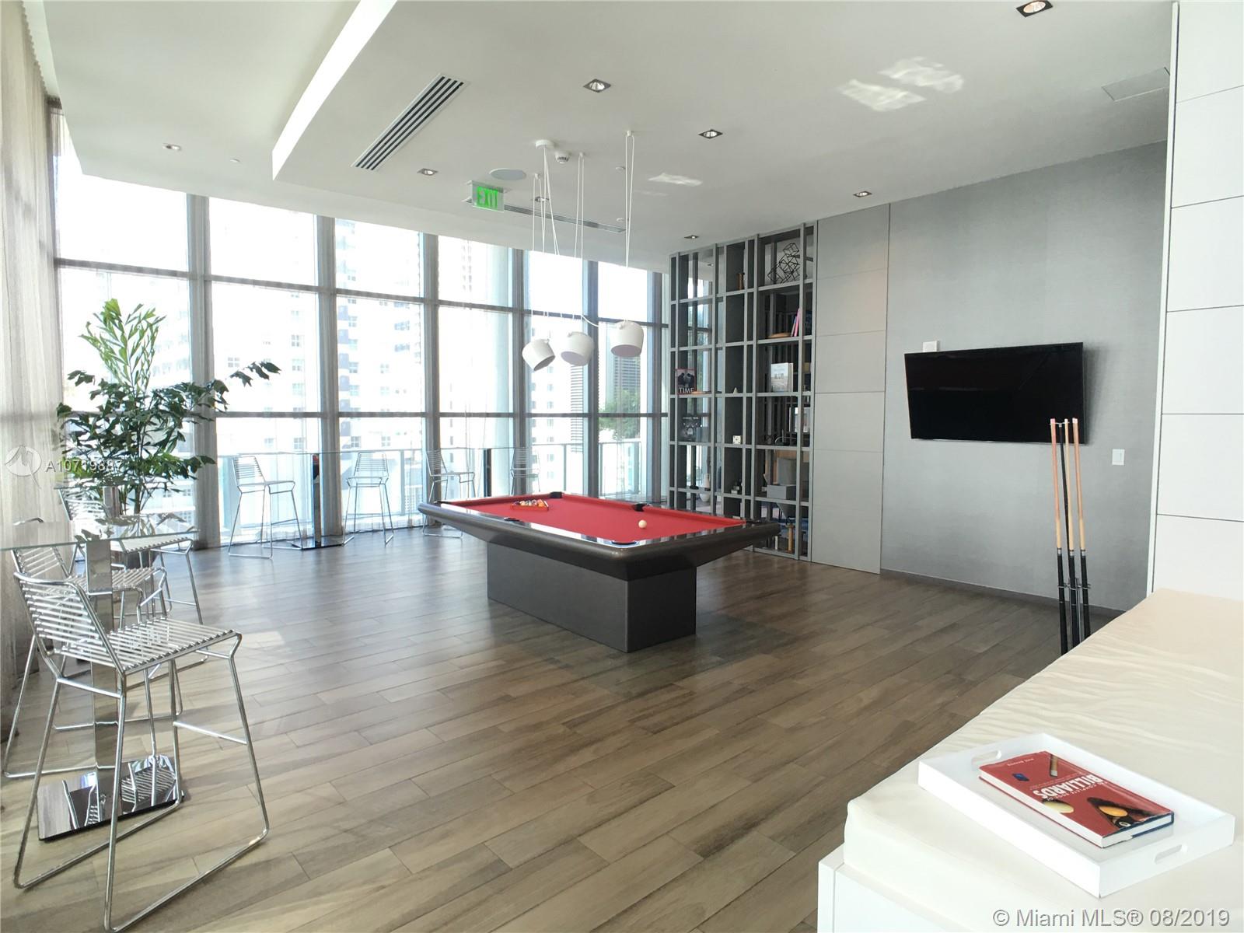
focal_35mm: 29
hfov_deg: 61.7
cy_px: 466
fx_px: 1042
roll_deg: -0.4
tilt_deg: -3.1
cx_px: 622
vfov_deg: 48.2
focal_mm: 4.15
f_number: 2.2
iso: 25
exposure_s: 1/30
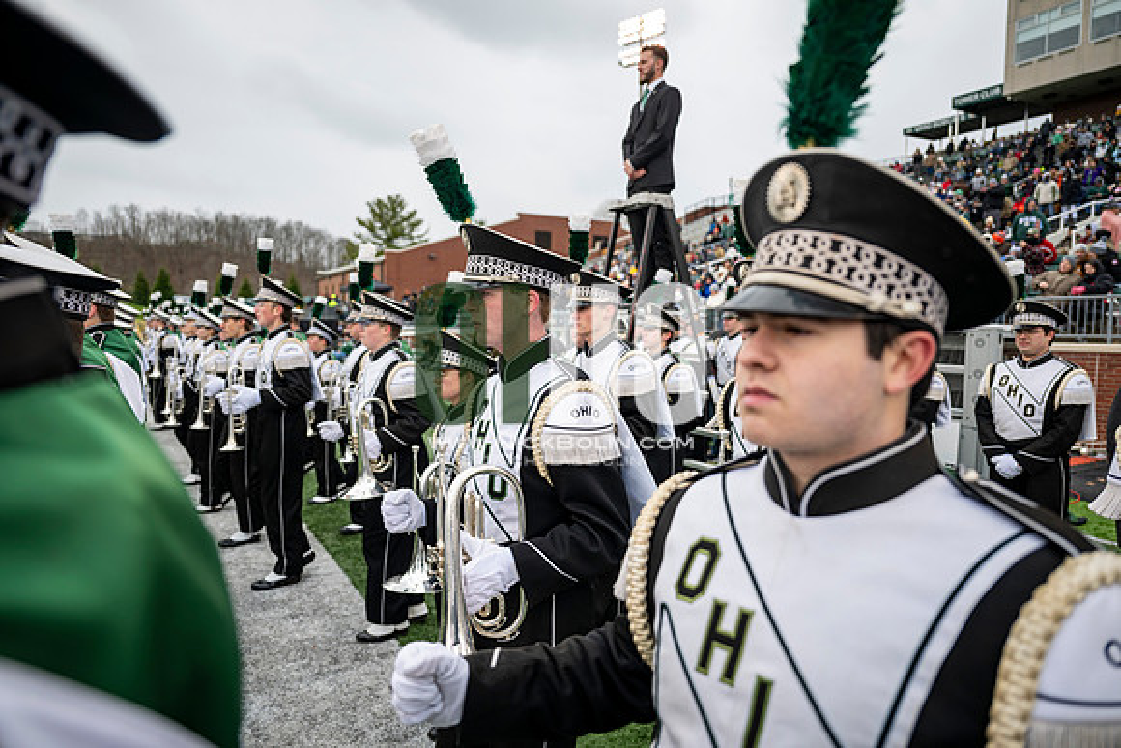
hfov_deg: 73.7
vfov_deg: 53.2
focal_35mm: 24
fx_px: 747
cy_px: 374
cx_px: 560
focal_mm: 24
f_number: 2.8
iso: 160
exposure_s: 1/500
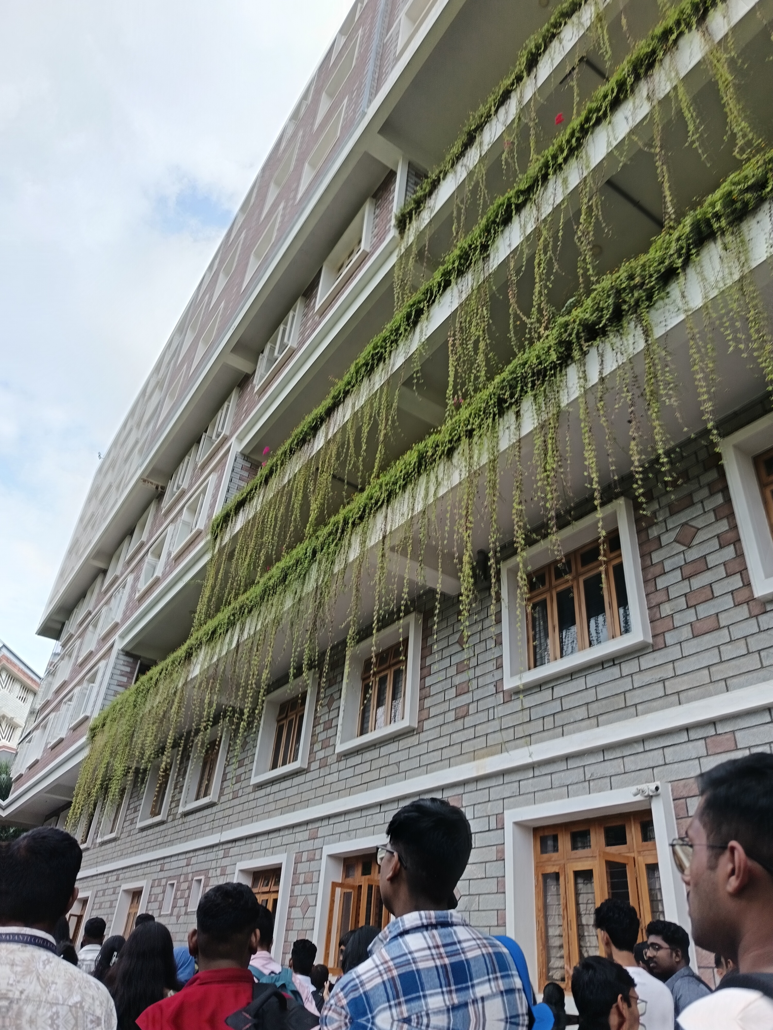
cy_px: 515
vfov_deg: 71.6
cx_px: 386
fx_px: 715
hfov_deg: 56.8
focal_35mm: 24
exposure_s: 1/112
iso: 100
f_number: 1.75
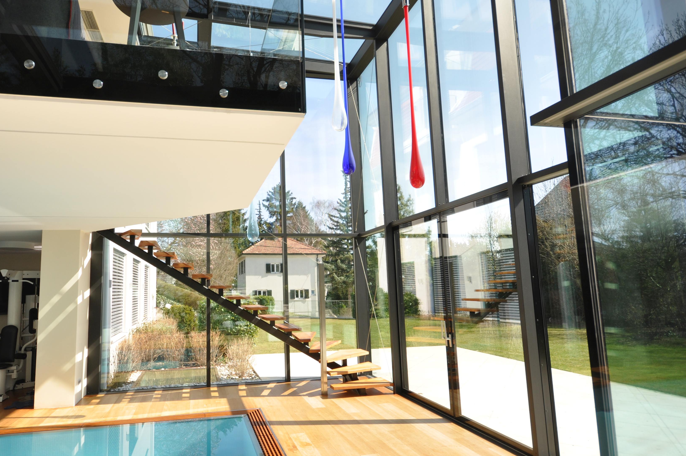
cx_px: 281
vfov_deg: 57.9
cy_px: 235
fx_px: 412
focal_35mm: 22
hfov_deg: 78.8
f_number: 7.1
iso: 200
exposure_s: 1/160
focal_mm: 11
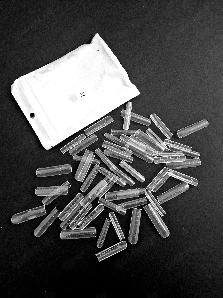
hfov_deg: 58.9
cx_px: 112
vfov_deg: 73.9
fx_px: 198
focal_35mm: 23
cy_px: 149
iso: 500
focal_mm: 5.4
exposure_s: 1/100
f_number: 1.8
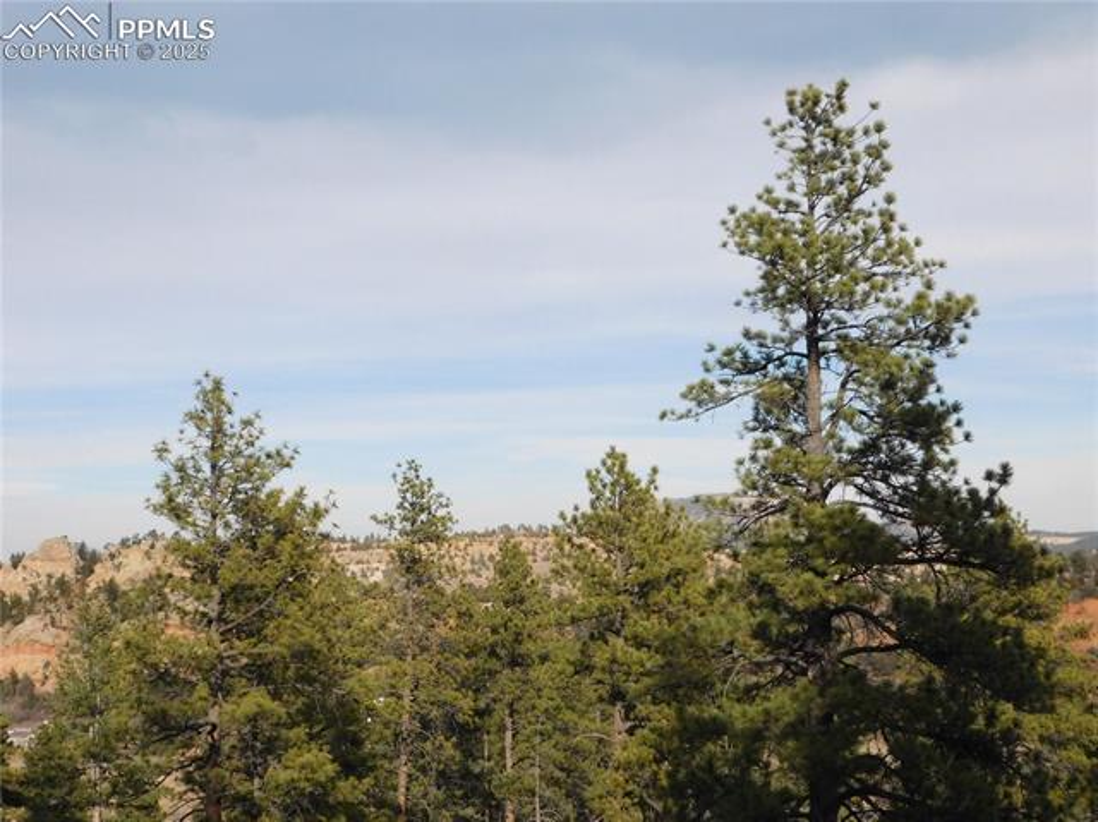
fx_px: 1870
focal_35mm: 59
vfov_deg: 24.8
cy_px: 411
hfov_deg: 32.7
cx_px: 549
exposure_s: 1/1250
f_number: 8
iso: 800
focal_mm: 10.4
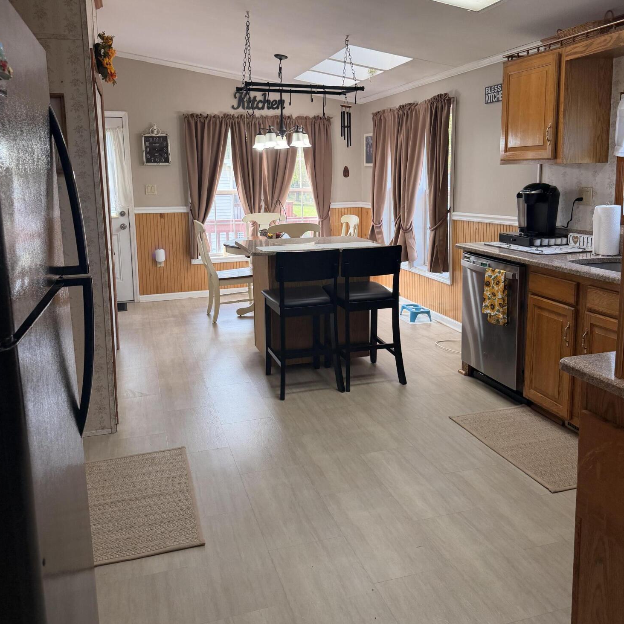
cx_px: 315
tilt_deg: -8.5
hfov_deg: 55.6
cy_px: 255
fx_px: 591
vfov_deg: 55.3
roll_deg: +0.3
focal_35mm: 29
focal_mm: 6.76
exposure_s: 1/124
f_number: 1.78
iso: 160
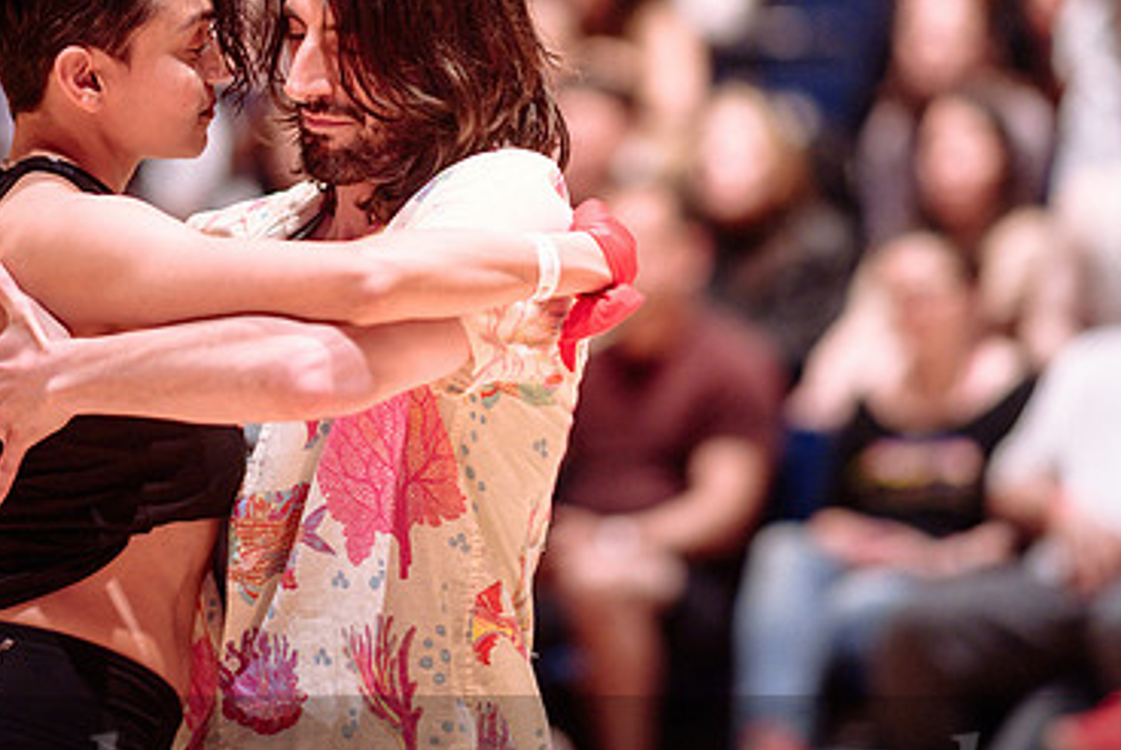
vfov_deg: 6.3
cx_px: 500
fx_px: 6825
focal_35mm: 219
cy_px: 188
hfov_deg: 9.4
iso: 1600
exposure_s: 1/125
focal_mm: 105
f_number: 1.4
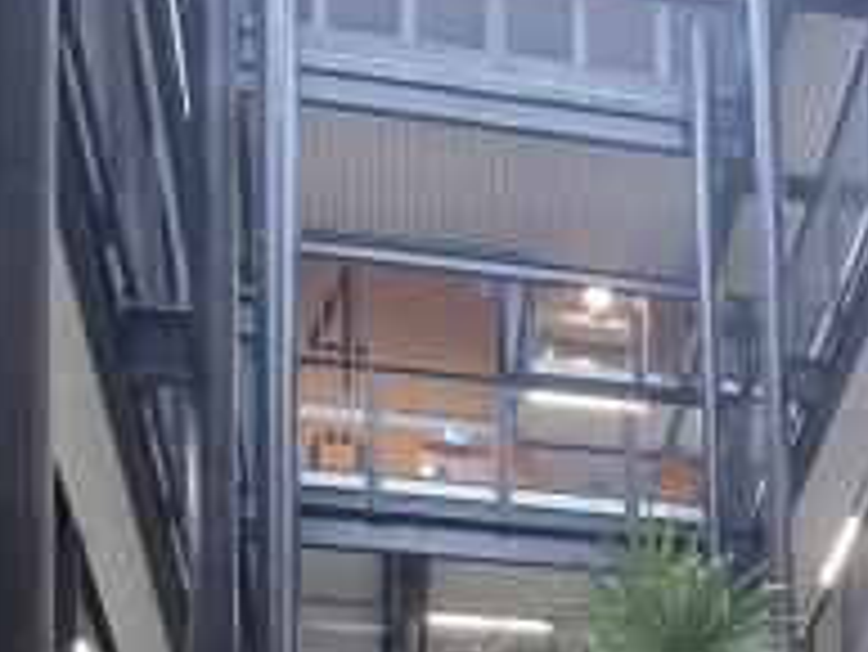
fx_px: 1731
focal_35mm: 69
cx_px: 805
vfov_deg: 16.3
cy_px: 1308
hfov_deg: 27.0
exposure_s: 1/50
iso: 250
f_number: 1.9
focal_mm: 2.2
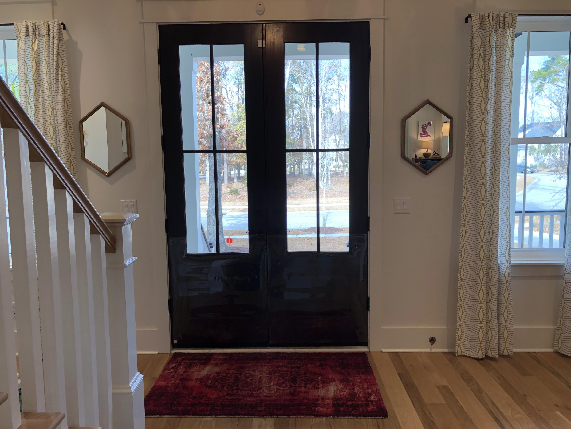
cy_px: 214
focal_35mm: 28
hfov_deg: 63.4
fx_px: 462
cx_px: 286
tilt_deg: -6.9
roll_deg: +1.4
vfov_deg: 49.7
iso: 50
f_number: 1.8
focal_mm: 4
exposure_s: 1/120
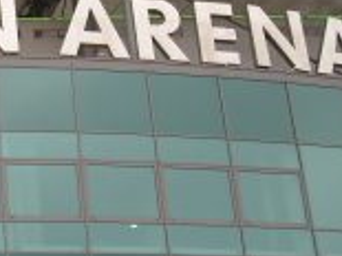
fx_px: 1116
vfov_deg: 13.1
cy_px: 138
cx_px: -141
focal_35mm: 113
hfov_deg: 16.2
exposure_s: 1/239
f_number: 2.8
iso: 64
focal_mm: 5.7
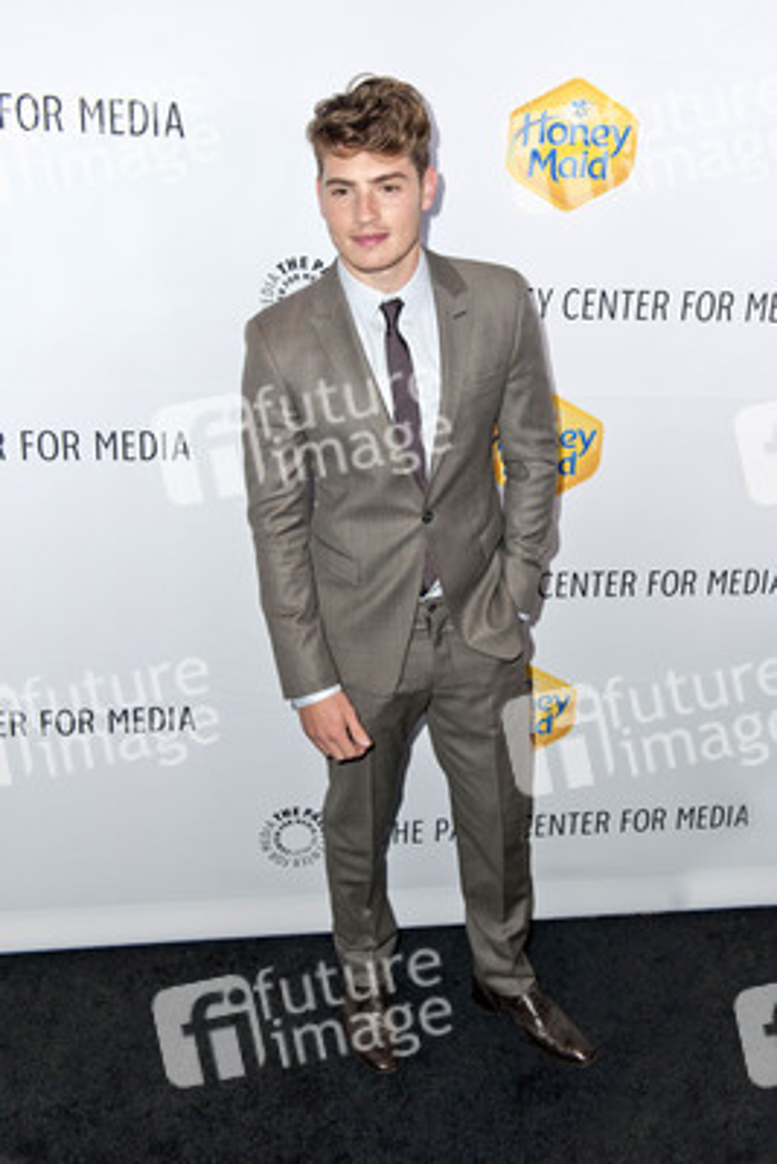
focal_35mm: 35
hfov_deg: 37.9
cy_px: 582
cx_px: 388
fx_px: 1132
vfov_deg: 54.4
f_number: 4.5
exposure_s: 1/400
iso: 500
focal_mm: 35
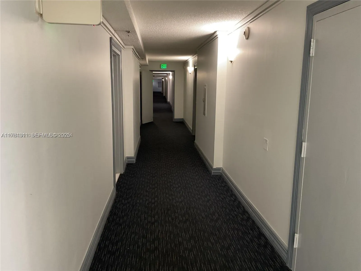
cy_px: 136
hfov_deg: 61.7
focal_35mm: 29
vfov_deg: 48.2
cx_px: 180
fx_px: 302
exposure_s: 1/40
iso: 200
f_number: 1.8
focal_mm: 3
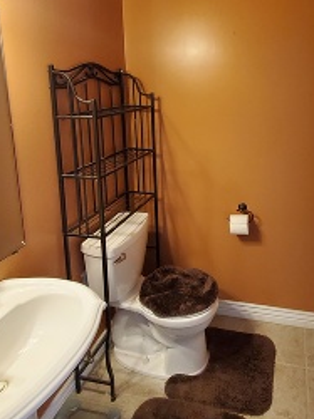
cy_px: 134
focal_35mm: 25
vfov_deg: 67.2
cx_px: 228
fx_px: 303
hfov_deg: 52.8
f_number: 2.2
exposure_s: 1/59
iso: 640
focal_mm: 1.8
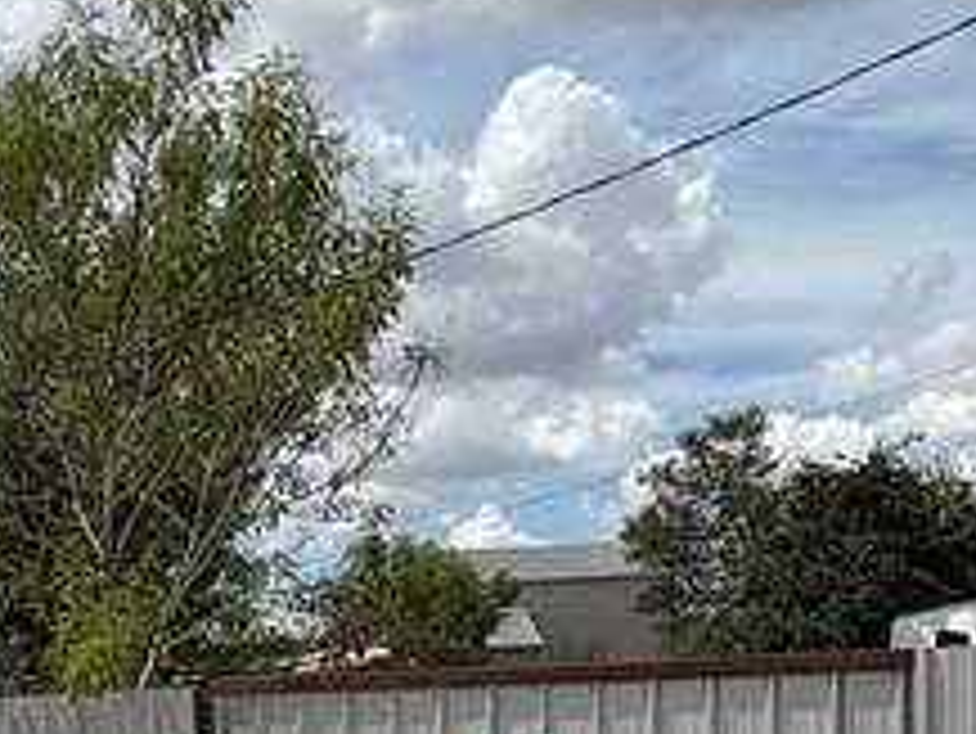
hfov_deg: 27.8
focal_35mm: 66
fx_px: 1862
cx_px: 13
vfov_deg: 21.2
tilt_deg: -0.8
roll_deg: +1.1
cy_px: 797
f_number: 2.2
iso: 20
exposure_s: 1/1698
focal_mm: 2.22
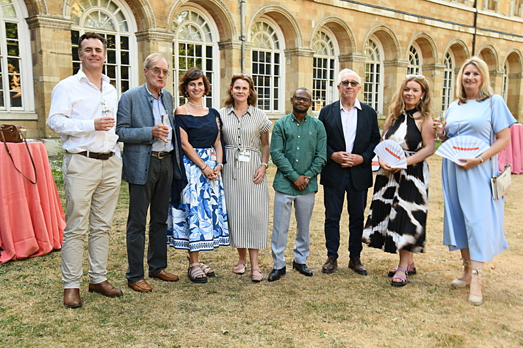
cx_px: 262
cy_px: 174
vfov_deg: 35.0
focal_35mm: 38
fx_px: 552
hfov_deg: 50.7
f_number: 8
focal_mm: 38
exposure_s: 1/40
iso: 400
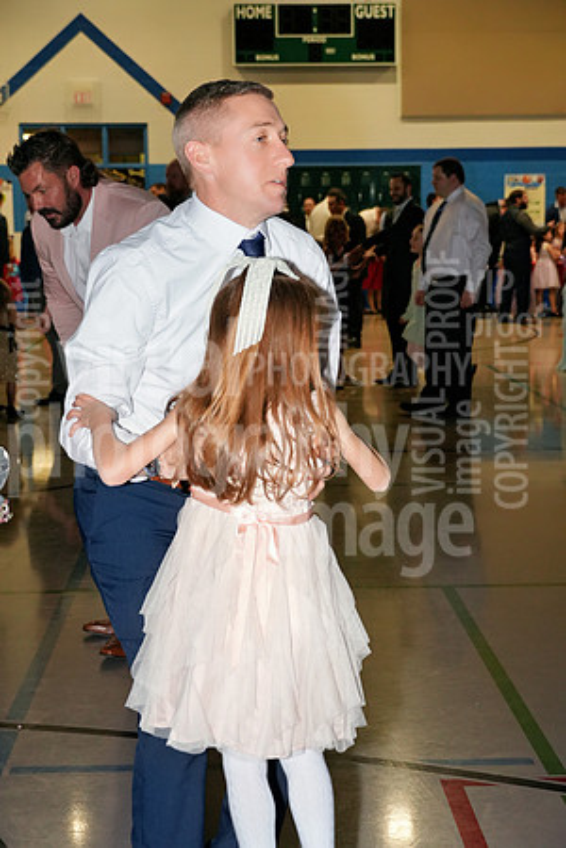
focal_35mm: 69
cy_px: 424
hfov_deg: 19.7
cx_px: 283
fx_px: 1627
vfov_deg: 29.2
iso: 2000
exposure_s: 1/200
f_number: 5.6
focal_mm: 46
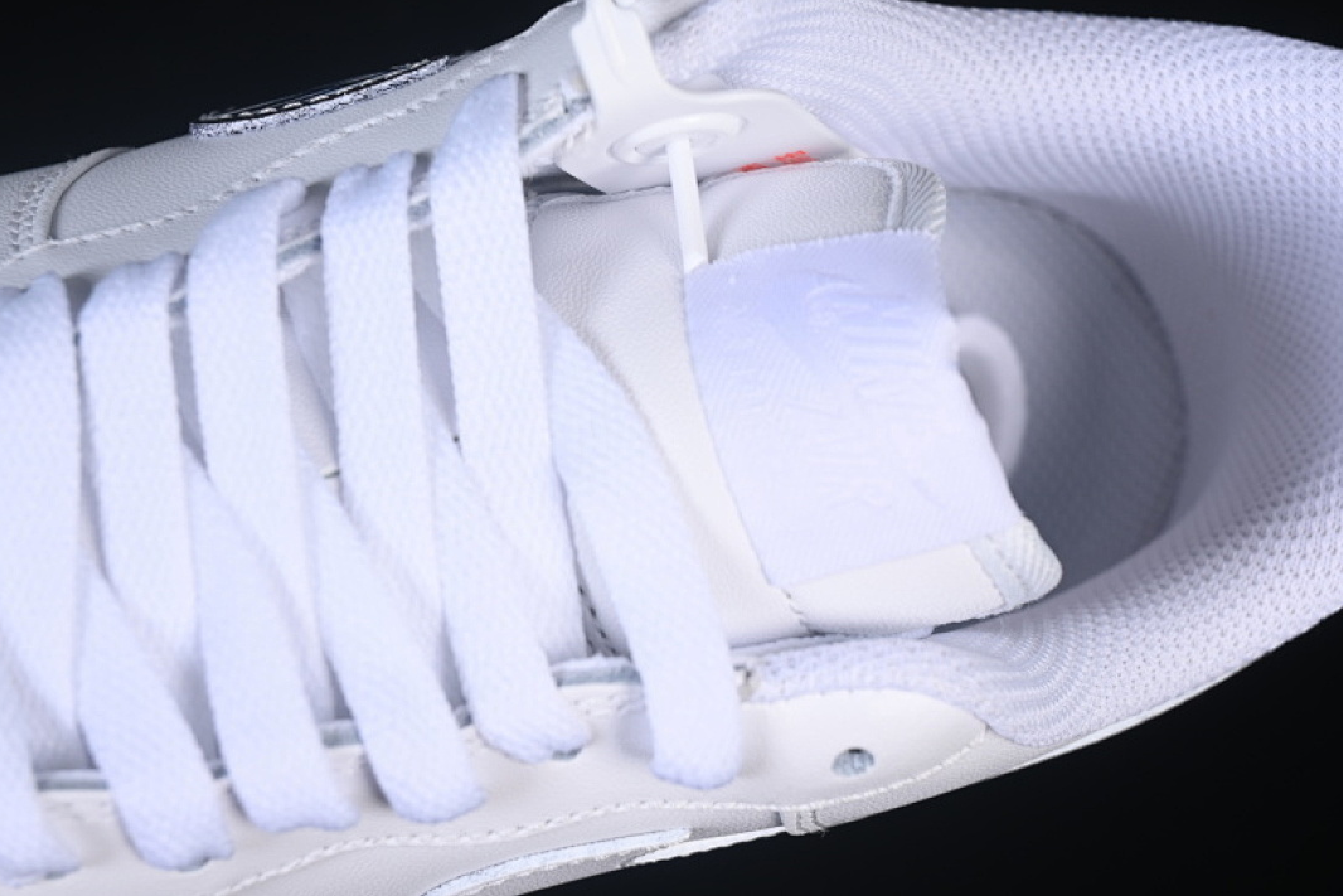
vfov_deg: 18.0
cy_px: 446
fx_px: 2835
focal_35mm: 76
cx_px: 674
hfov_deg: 26.6
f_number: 7.1
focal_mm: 50
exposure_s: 1/80
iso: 160
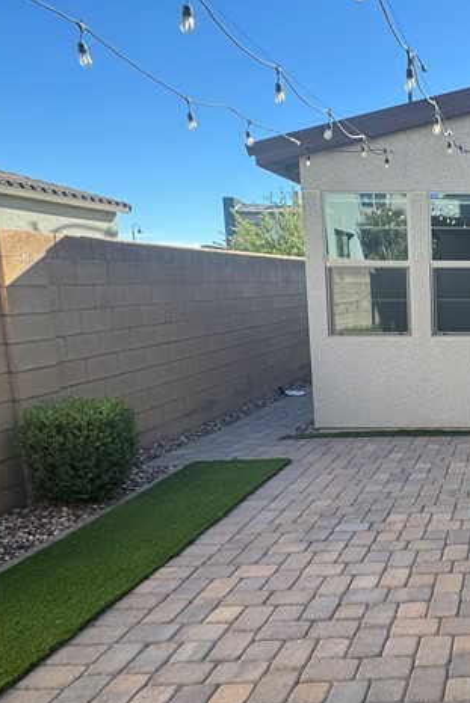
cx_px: 540
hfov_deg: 34.4
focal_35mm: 32
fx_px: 626
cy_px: 373
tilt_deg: -10.2
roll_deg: -0.1
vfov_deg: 58.7
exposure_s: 1/244
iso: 40
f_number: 2.2
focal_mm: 2.22
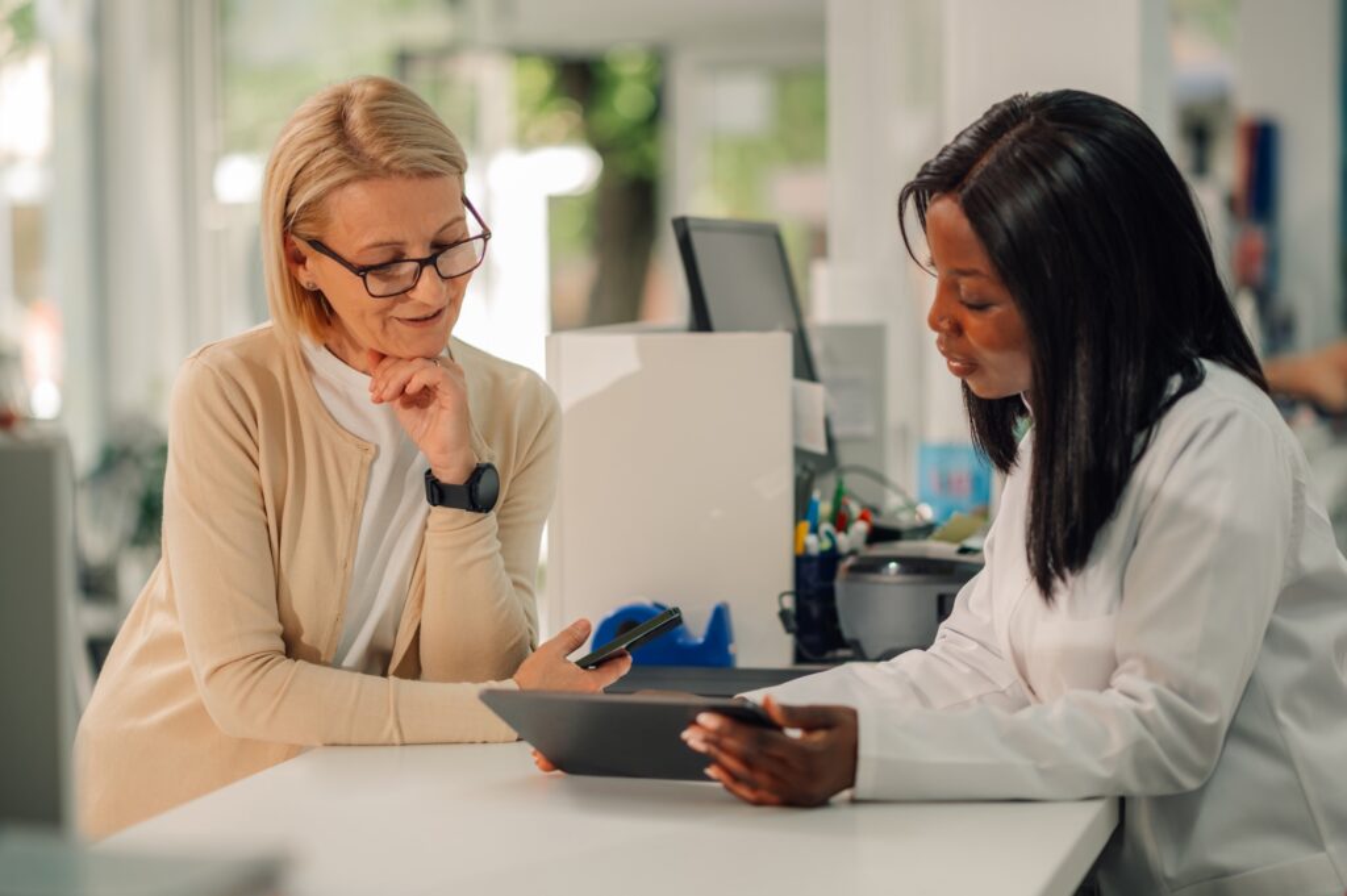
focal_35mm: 85
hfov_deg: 23.9
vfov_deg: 16.0
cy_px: 448
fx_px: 3178
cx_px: 674
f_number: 1.8
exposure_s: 1/500
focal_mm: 85
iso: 250
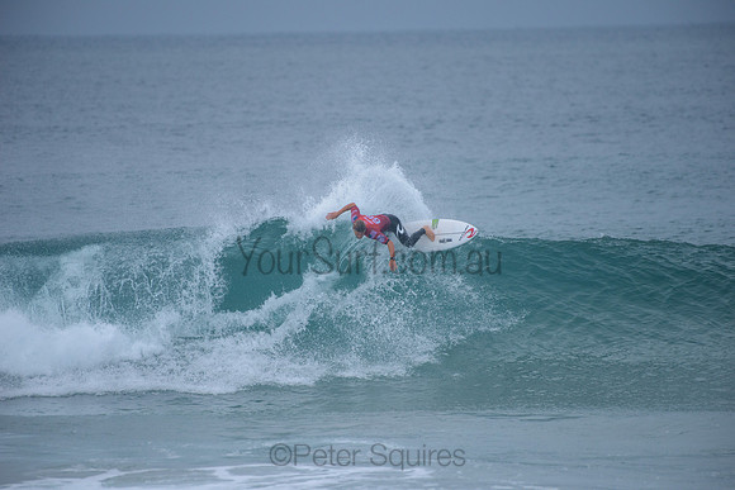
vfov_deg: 2.8
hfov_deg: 4.1
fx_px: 10210
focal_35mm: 500
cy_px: 245
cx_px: 368
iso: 450
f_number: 5.6
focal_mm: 500
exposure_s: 1/2000
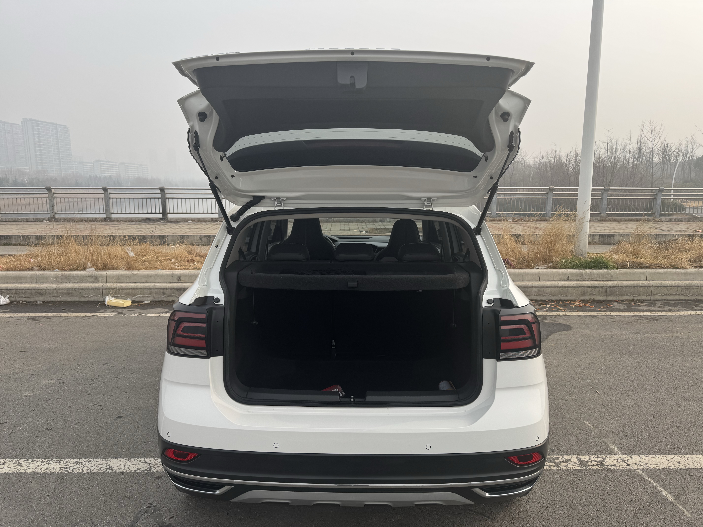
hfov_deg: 71.6
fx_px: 487
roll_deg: +0.4
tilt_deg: -9.1
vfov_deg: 56.8
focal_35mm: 24
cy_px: 264
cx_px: 352
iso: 80
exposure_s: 1/3597
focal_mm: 6.76
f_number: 1.78
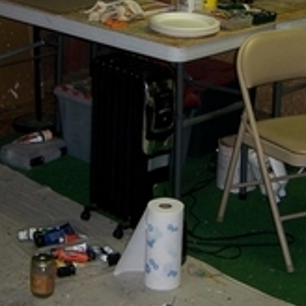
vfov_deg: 17.7
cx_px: 138
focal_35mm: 97
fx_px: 970
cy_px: 50
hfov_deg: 17.9
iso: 100
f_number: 2.8
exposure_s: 1/60
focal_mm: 6
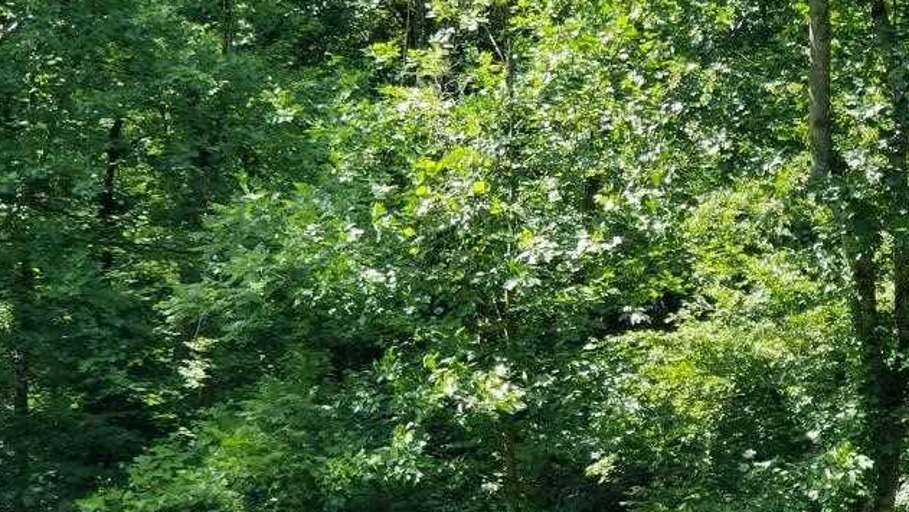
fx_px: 2772
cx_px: 833
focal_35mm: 115
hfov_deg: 18.3
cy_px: 430
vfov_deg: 10.5
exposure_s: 1/159
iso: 25
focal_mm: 6
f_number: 2.4
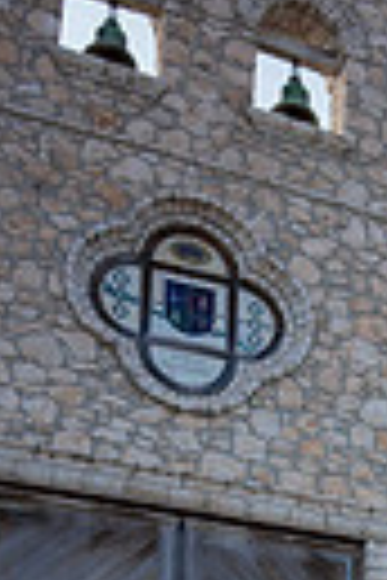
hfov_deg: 17.1
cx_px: 626
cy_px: 1003
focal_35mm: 70
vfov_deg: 21.1
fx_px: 1129
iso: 125
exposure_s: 1/800
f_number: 2.8
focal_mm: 20
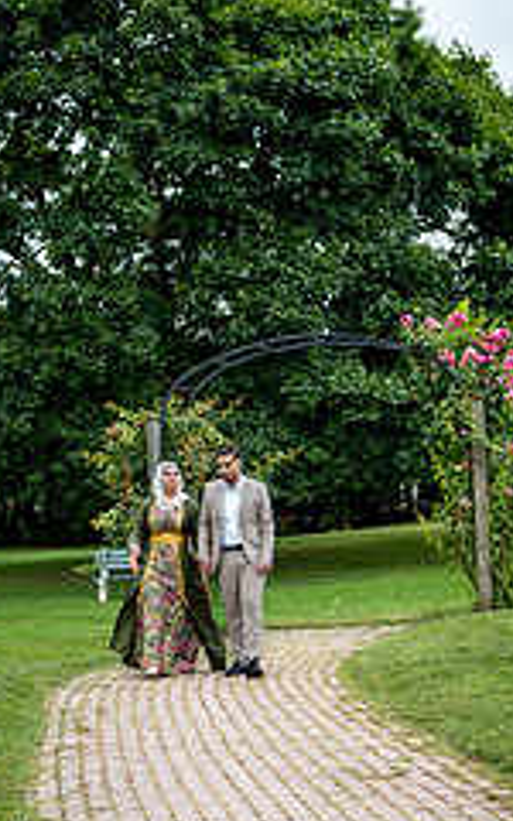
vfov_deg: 30.5
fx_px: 1499
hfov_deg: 19.4
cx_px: 246
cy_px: 294
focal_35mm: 67
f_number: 2
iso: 200
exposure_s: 1/1600
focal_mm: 35
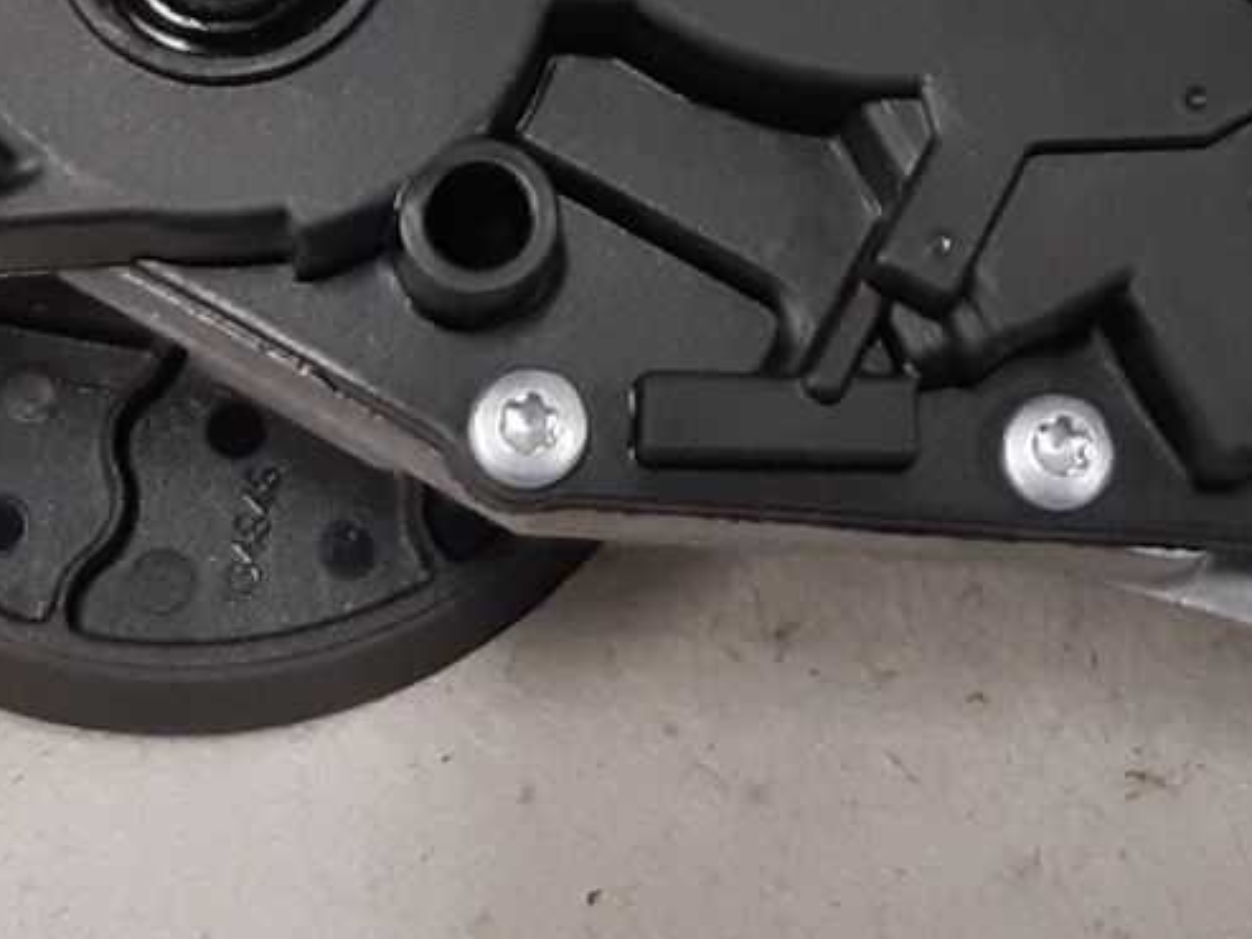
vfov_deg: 13.4
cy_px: -170
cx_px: 881
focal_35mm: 108
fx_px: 3907
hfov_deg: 18.1
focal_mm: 3.93
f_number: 1.7
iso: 200
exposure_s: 1/50
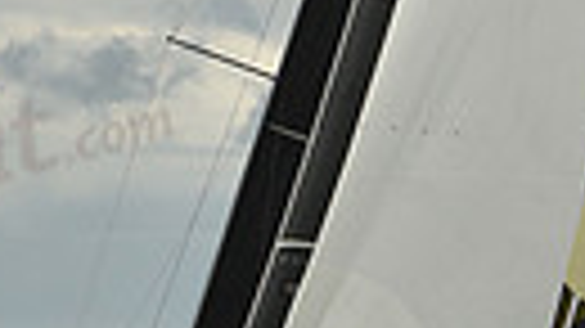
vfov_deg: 1.5
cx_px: 407
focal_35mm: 795
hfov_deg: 2.7
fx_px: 12327
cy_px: -108
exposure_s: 1/800
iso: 320
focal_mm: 170
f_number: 11
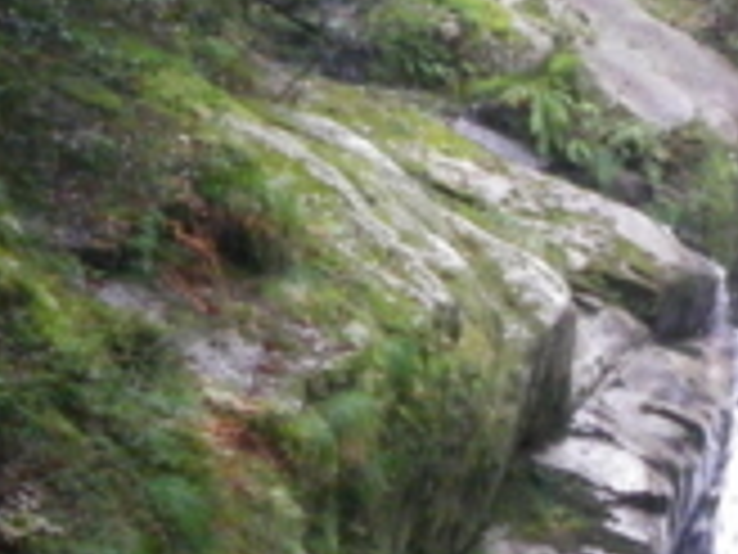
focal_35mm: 171
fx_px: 3646
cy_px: 437
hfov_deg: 11.5
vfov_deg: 8.7
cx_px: 706
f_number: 3.8
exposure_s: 1/60
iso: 400
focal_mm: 6.2
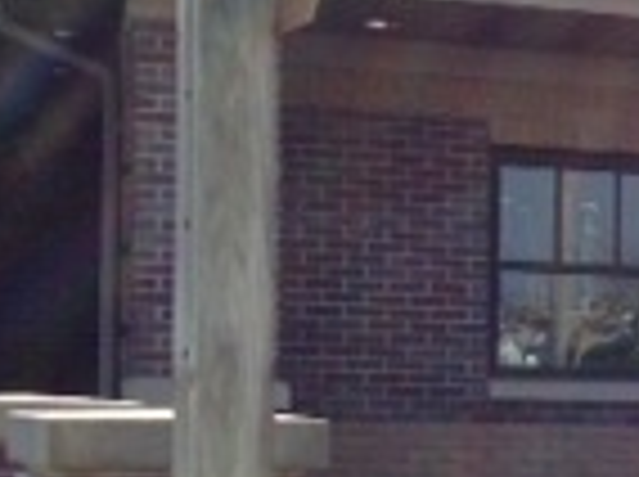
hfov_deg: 11.9
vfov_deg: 9.8
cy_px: 500
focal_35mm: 149
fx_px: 2746
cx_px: 1278
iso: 50
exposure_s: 1/1205
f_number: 2.4
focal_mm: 4.12
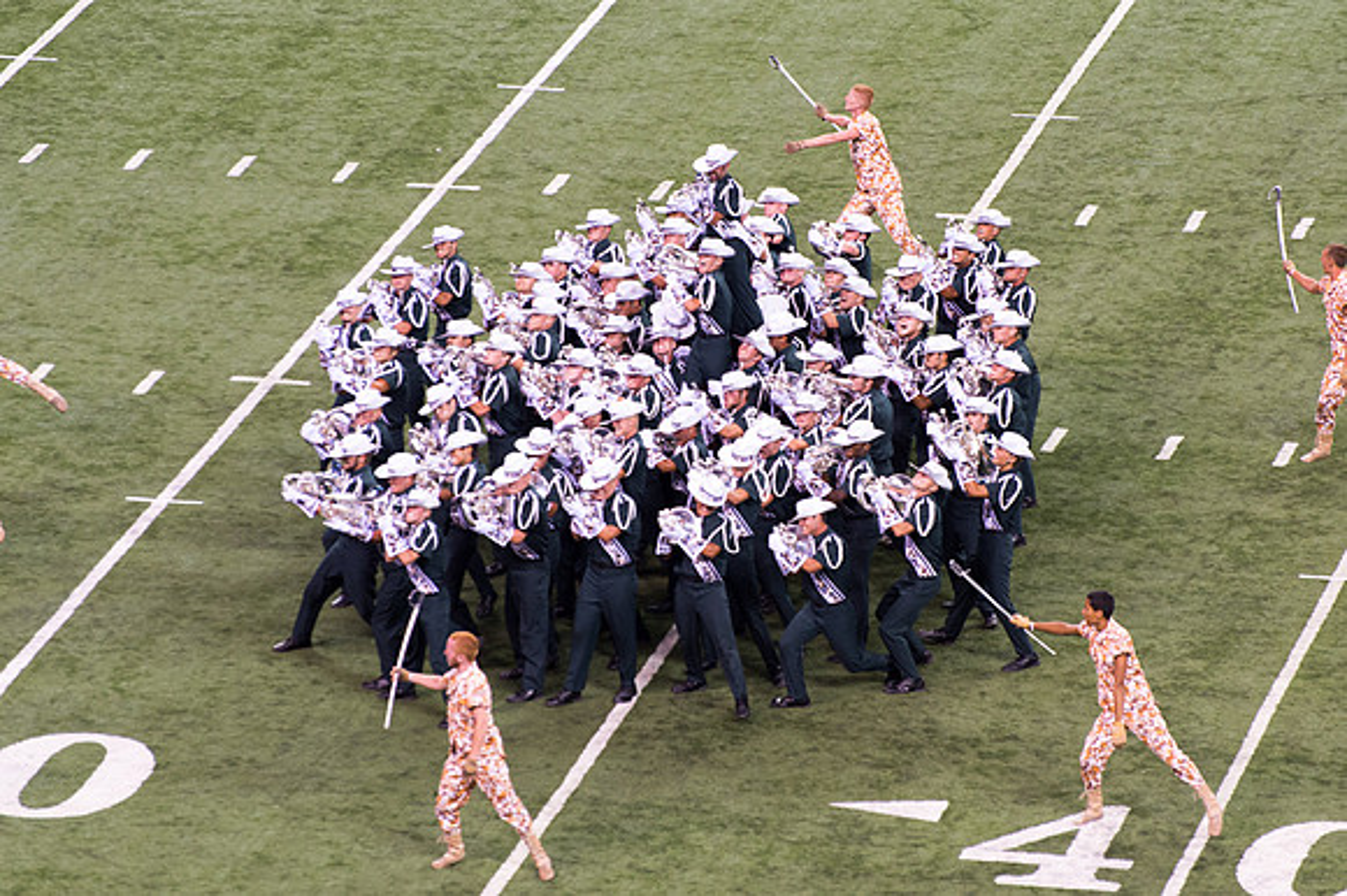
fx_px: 10637
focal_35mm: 284
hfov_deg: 7.2
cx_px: 764
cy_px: 369
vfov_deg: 4.8
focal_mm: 210
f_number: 5.3
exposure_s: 1/320
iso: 1400
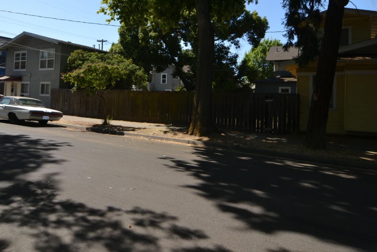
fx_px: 269
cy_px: 89
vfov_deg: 49.5
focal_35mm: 26
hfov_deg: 69.8
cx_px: 164
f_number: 8
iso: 100
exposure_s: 1/200
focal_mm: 13
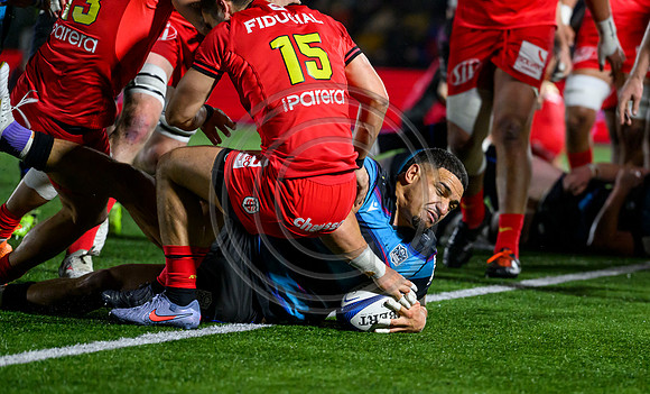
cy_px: 298
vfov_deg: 4.5
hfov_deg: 7.5
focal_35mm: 282
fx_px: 4959
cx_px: 447
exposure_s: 1/1600
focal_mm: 200
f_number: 3.5
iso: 5000
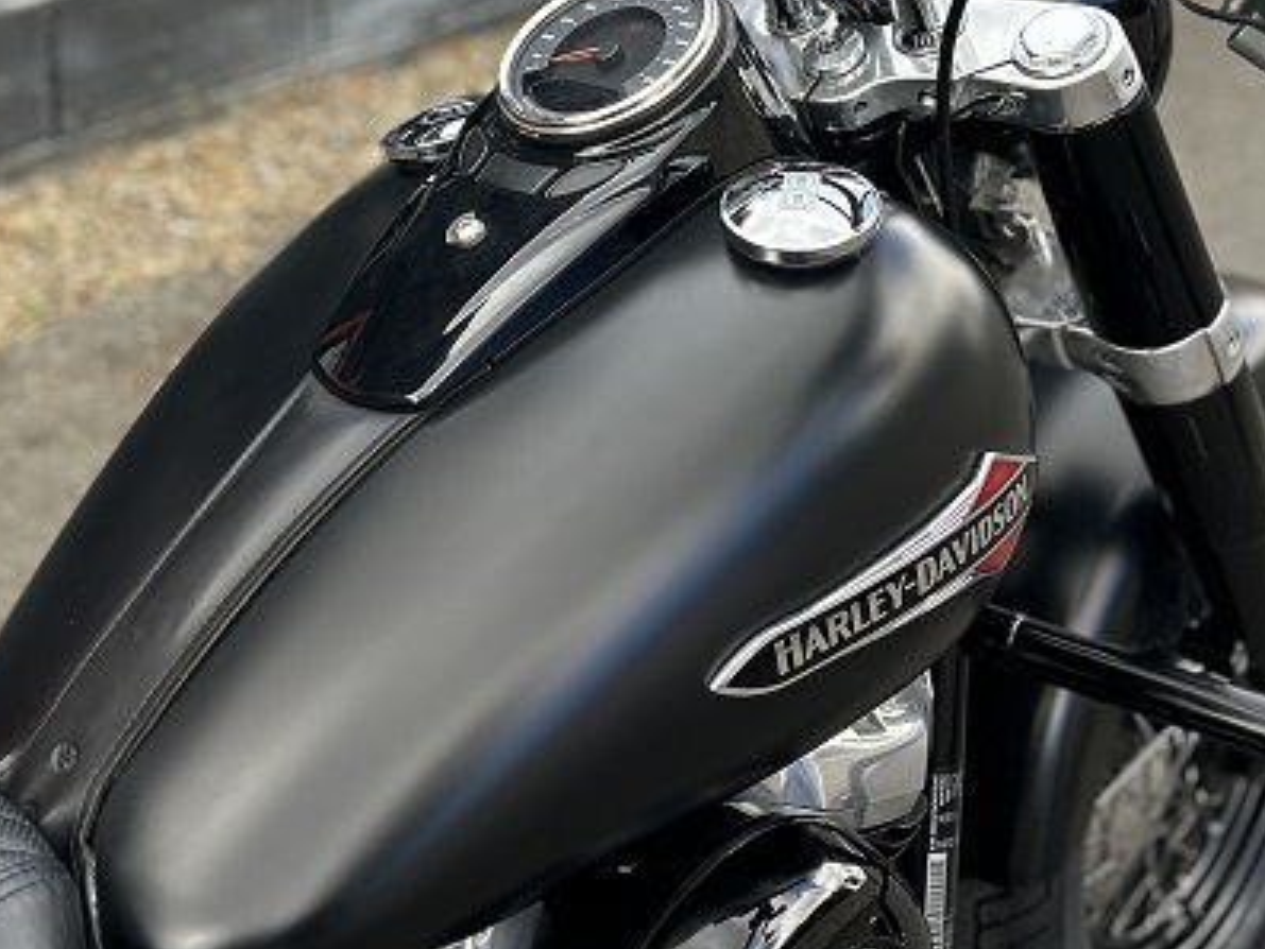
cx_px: 637
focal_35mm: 53
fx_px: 1937
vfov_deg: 26.9
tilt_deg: -27.8
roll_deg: -4.9
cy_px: 164
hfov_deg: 36.2
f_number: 1.5
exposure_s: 1/416
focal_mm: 5.7
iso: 50
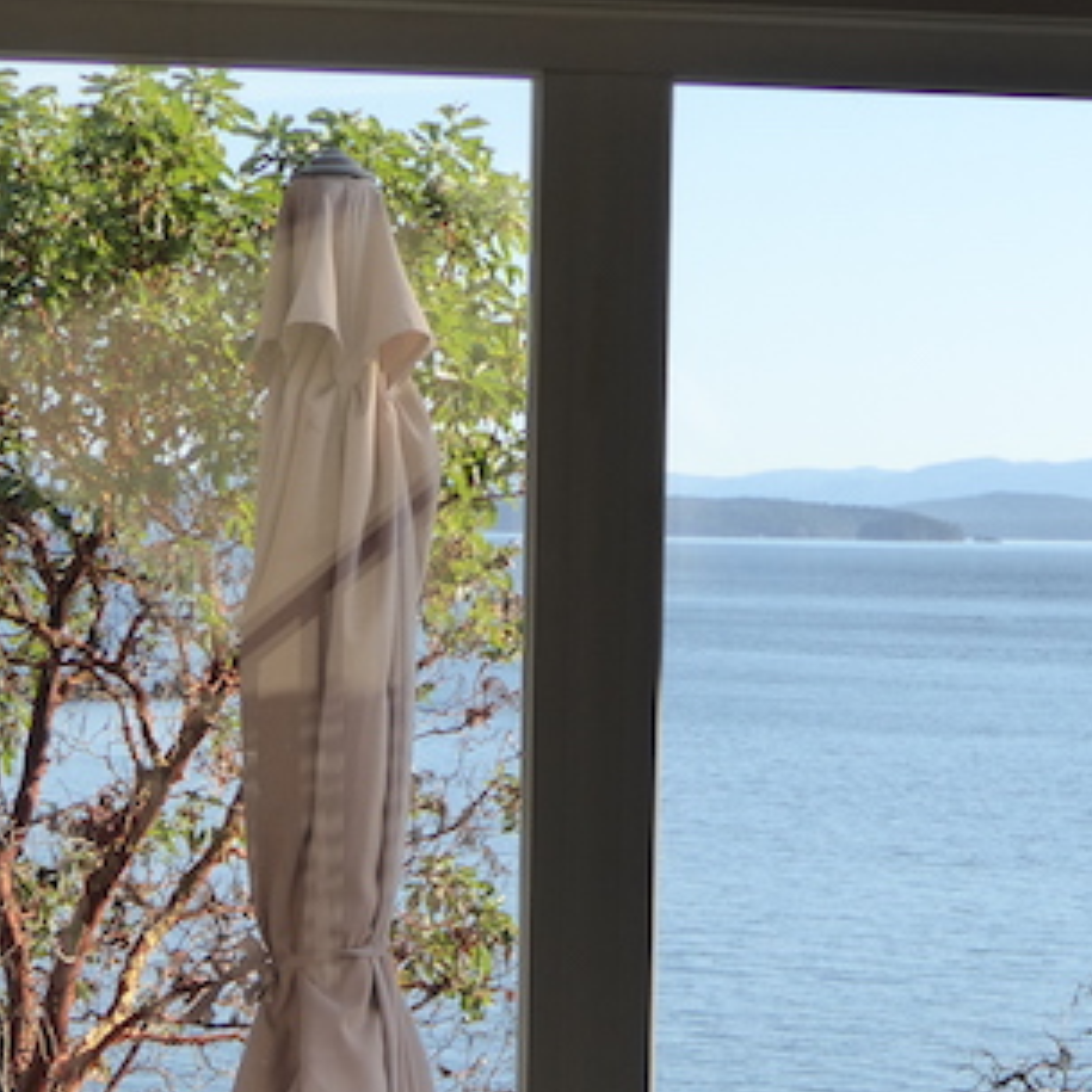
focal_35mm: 132
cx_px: 648
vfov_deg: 13.1
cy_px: 1045
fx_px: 4711
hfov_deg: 13.2
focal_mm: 9.6
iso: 200
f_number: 4.1
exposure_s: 1/320
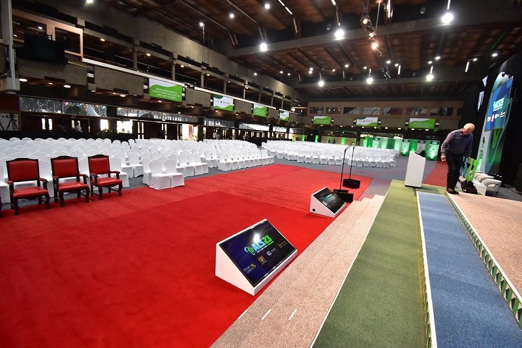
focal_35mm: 15
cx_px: 261
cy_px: 174
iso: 1600
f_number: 4.5
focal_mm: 10
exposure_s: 1/200
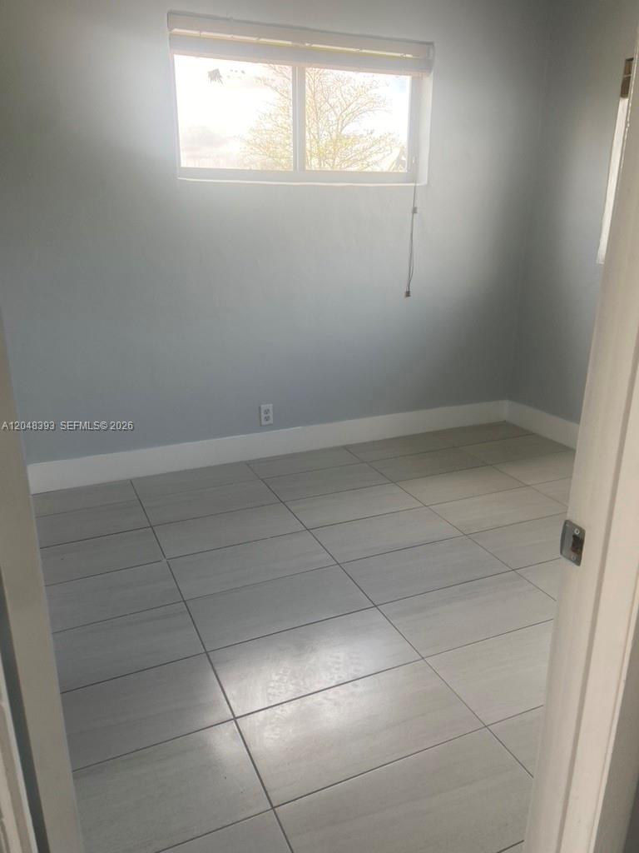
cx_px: 320
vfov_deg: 67.3
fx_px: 640
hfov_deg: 53.1
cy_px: 426
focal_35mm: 26
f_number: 1.8
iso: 32
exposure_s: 1/166
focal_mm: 4.25
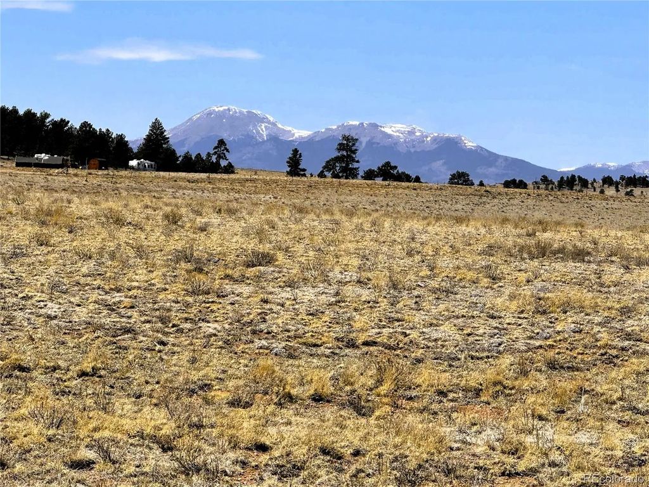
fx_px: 3019
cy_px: 244
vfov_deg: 9.2
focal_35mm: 161
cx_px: 324
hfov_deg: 12.3
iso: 25
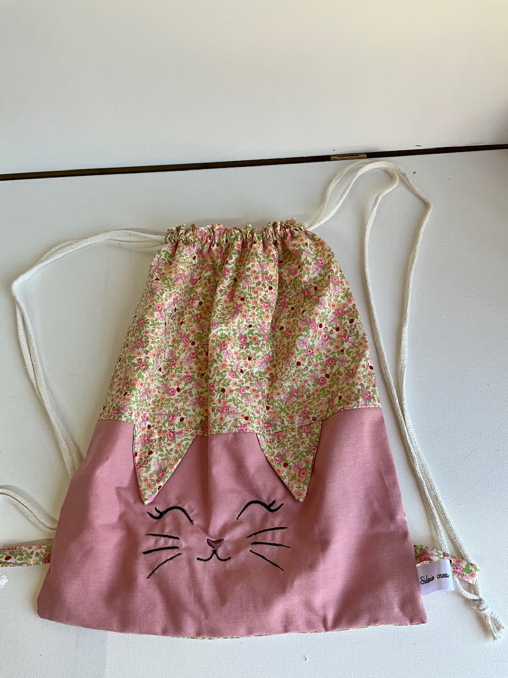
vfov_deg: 61.7
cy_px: 339
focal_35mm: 29
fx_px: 567
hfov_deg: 48.2
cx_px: 254
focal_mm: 3
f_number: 1.8
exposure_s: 1/105
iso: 16
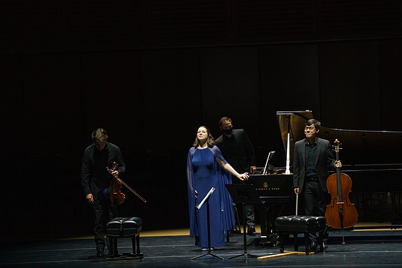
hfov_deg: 10.5
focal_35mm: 196
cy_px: 134
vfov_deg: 7.0
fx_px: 2193
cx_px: 201
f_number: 5.6
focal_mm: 194
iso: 4000
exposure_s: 1/250
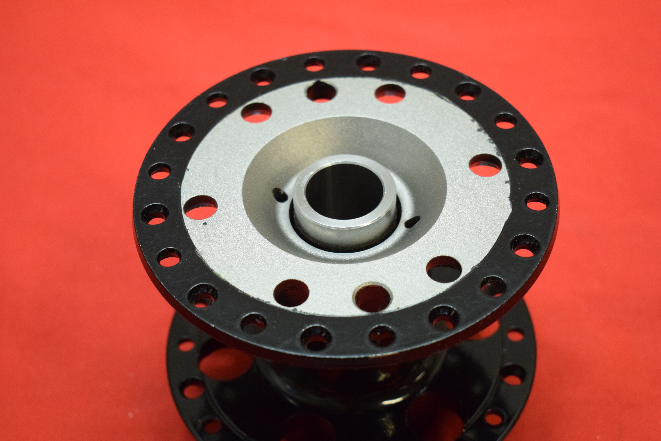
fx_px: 1240
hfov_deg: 29.9
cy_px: 220
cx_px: 330
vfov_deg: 20.2
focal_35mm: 68
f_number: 5
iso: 2500
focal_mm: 45
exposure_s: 1/125
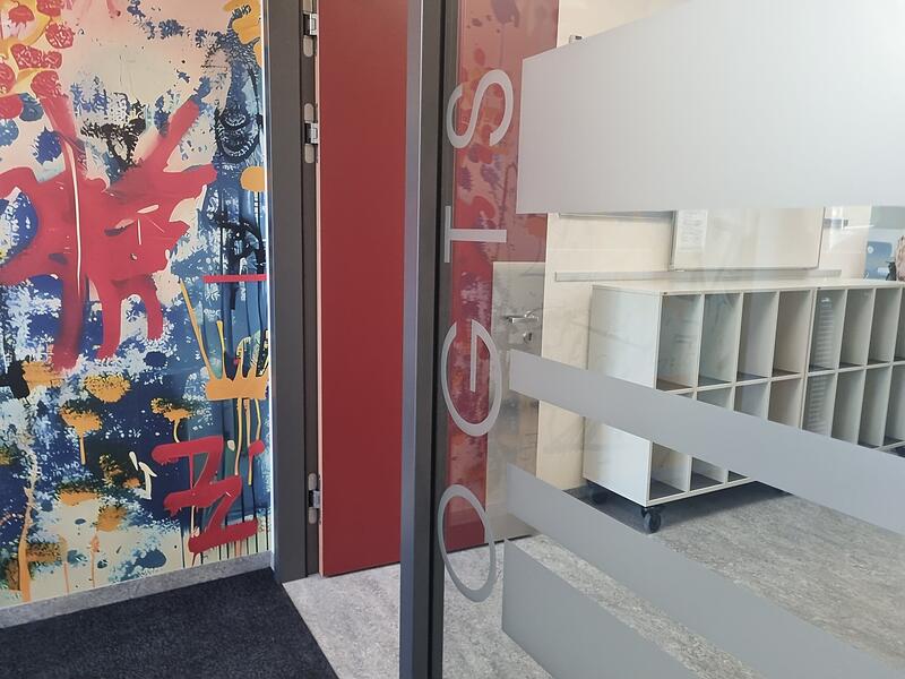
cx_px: 452
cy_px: 340
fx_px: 680
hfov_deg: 67.3
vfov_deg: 53.1
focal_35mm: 26
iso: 200
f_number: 1.8
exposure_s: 1/100
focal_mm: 5.4
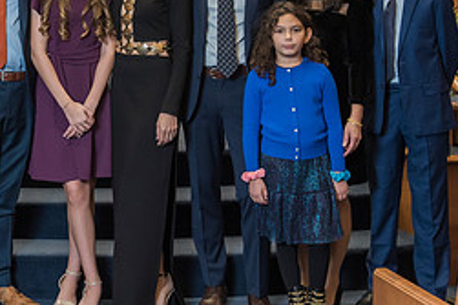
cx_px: 32
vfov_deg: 14.9
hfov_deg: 21.8
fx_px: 1157
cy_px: 37
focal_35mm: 91
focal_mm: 38
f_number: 4.5
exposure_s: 1/100
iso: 1250
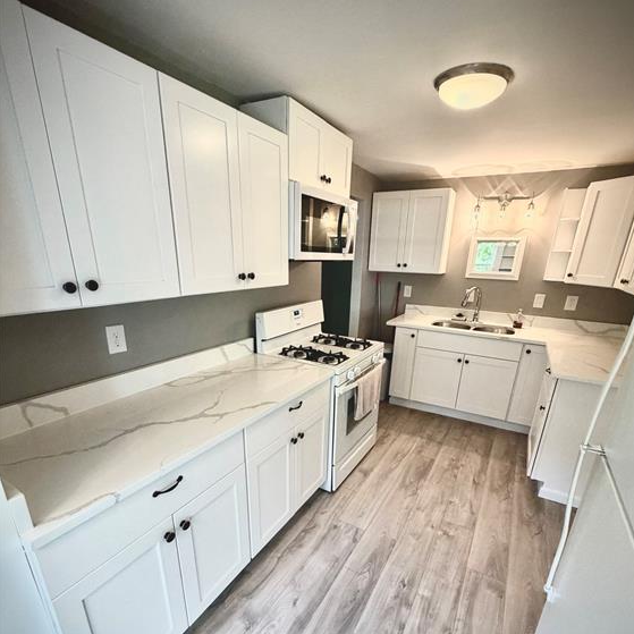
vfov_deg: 82.9
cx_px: 324
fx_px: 352
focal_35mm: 17
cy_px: 381
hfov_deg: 84.0
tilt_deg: -20.9
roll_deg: -2.3
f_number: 2.2
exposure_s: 1/120
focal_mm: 2.22
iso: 250
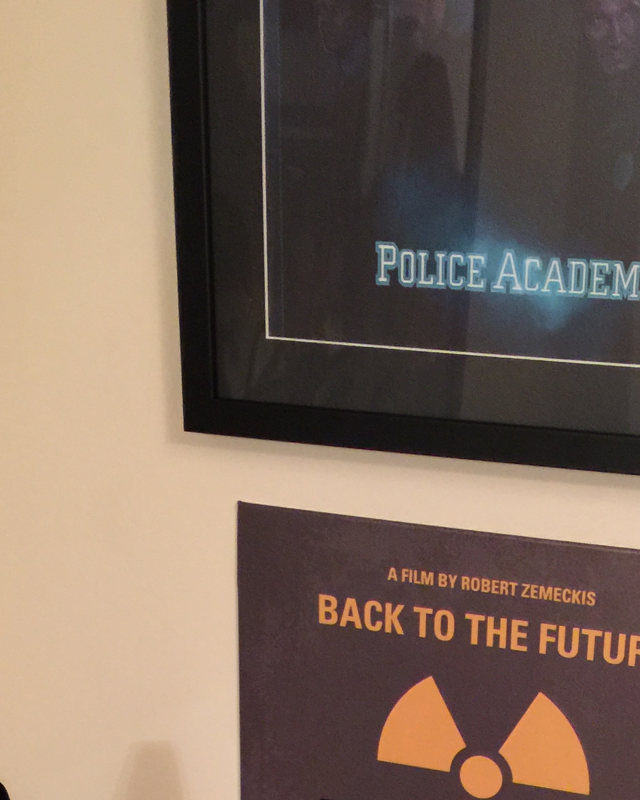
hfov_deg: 24.0
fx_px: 1492
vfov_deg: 28.0
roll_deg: -3.1
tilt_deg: -21.1
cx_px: 474
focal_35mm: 63
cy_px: 822
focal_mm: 4.15
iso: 100
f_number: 2.2
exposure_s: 1/4
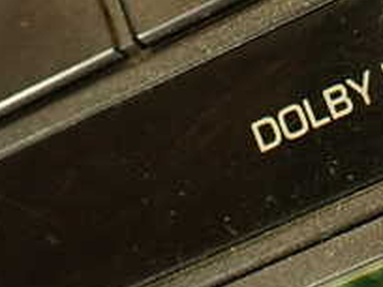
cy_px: -73
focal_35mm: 94
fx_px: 1040
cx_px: 314
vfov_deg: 15.1
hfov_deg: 20.6
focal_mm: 5.79
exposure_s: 1/30
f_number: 2.4
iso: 320
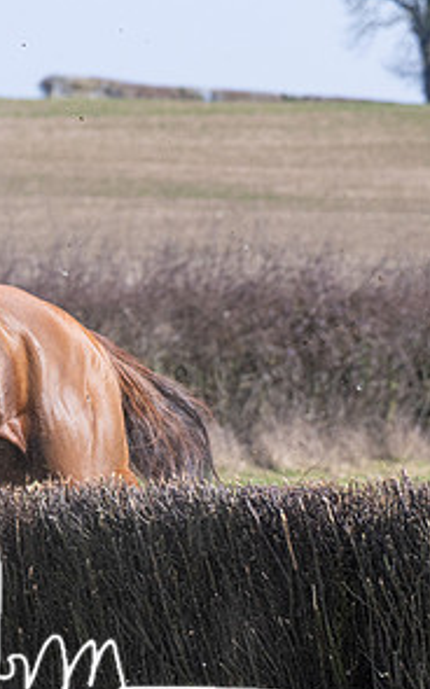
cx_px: -133
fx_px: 6666
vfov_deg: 5.9
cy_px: 490
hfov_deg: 3.7
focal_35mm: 355
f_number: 4
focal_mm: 110
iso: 200
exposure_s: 1/1600
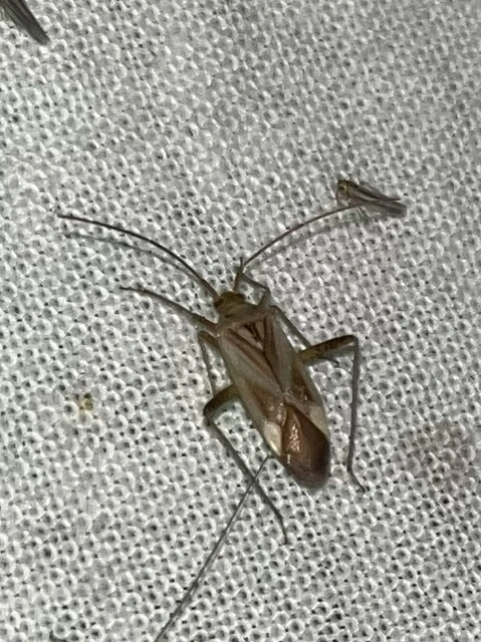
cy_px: 321
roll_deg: +3.7
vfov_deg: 67.3
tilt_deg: -6.3
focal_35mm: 26
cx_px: 240
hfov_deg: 53.0
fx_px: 482
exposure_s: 1/2179
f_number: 1.6
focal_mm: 5.1
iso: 32
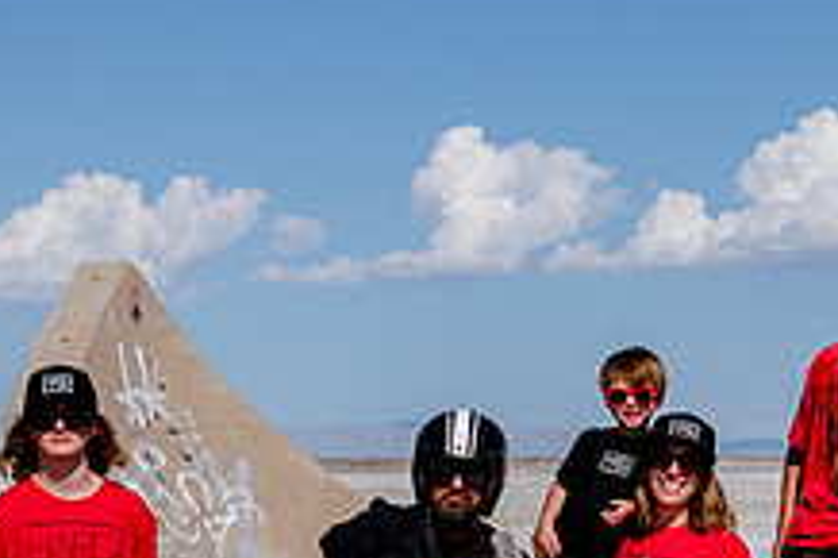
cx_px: 688
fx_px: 3373
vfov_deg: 9.4
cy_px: 504
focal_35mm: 145
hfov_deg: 14.1
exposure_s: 1/1250
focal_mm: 44
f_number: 10
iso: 250
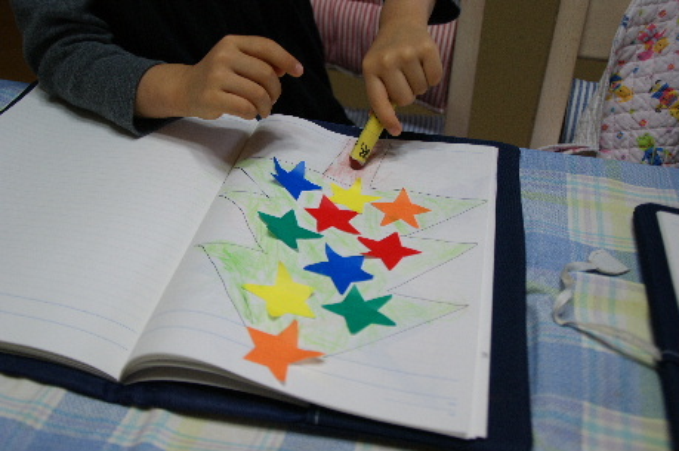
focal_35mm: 39
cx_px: 340
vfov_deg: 34.1
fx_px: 735
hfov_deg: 49.6
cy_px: 226
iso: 160
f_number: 4
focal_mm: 26
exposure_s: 1/40
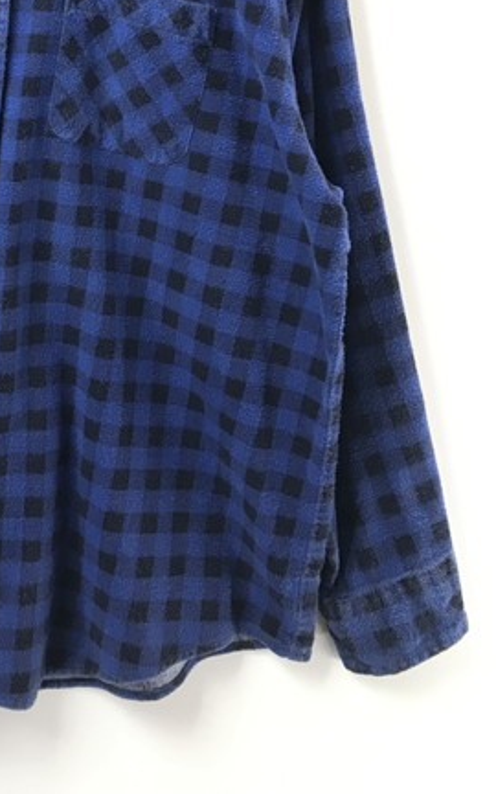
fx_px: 1190
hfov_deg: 22.4
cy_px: 66
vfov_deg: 34.6
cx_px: -26
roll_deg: -0.4
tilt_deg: -8.6
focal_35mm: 55
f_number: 1.8
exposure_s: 1/33
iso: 25
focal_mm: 3.99
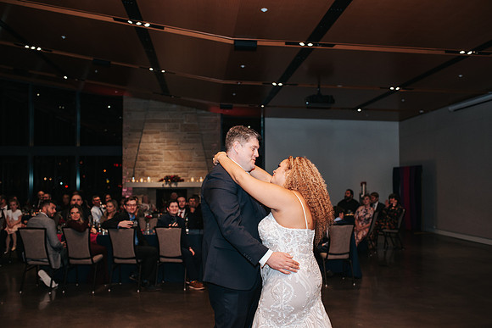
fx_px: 478
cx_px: 246
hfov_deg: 54.4
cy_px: 164
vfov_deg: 37.9
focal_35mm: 35
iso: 1000
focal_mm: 35
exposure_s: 1/200
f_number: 2.8
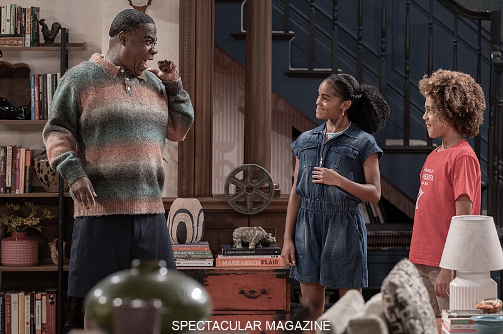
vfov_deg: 10.9
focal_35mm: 125
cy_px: 167
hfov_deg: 16.4
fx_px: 1745
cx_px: 252
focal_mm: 125
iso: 4000
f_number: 4
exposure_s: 1/125
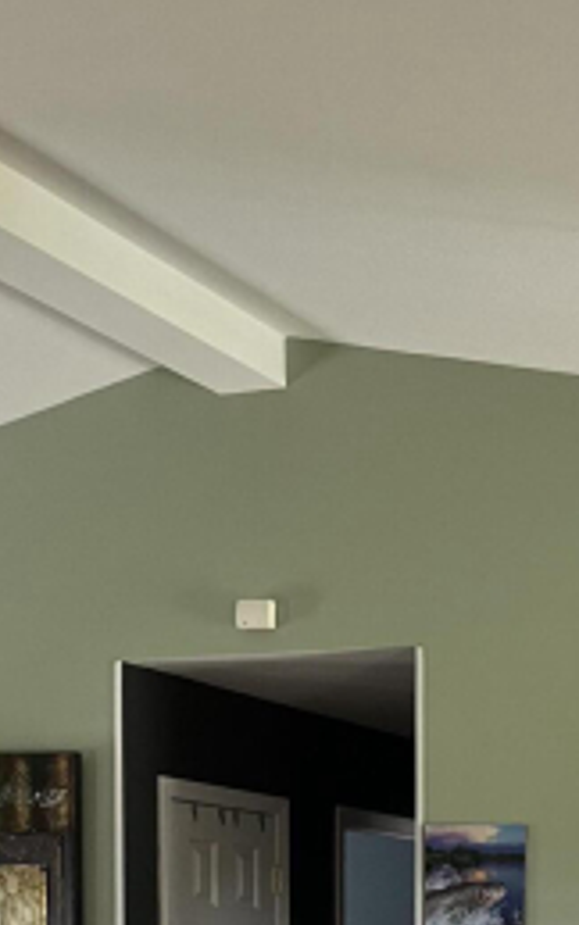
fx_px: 1792
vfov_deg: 25.4
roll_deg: -0.6
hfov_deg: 17.9
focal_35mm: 71
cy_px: 1166
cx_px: 583
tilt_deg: -5.2
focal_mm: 5.1
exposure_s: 1/60
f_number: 1.6
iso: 160
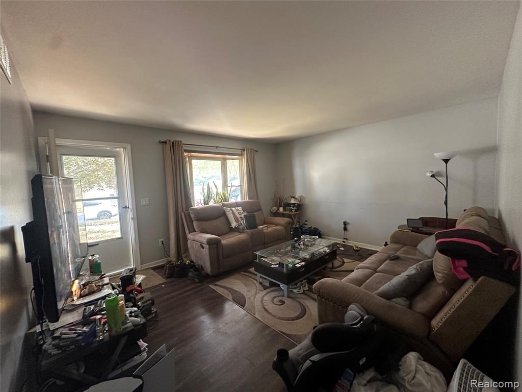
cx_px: 261
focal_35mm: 14
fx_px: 211
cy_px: 196
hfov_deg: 102.1
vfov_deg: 85.7
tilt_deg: -3.8
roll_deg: +2.4
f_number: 2.2
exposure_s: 1/60
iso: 400
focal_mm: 2.22
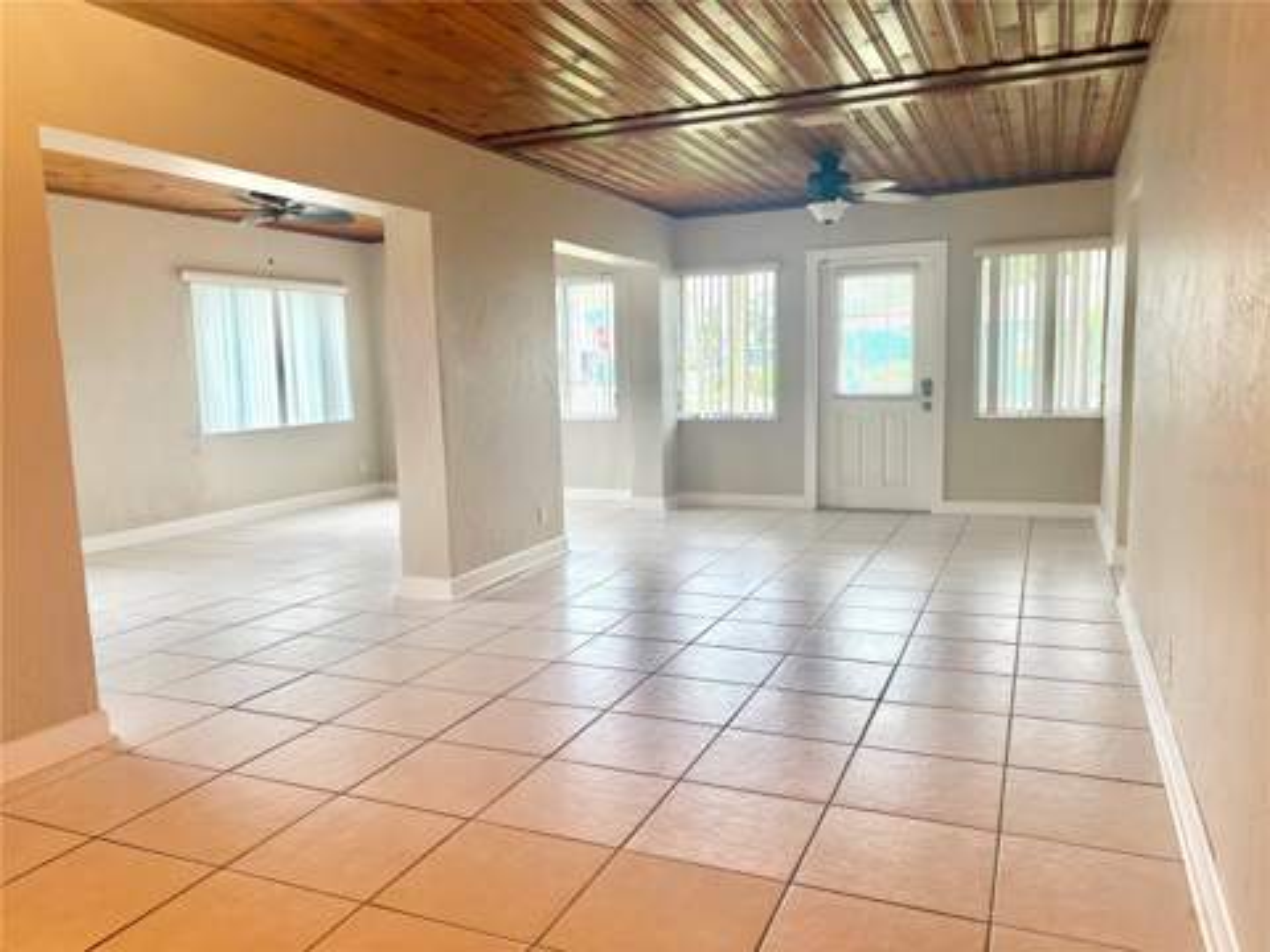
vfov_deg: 53.1
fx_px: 954
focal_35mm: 26
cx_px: 635
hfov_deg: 67.3
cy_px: 476
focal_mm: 5.96
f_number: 1.6
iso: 125
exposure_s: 1/120
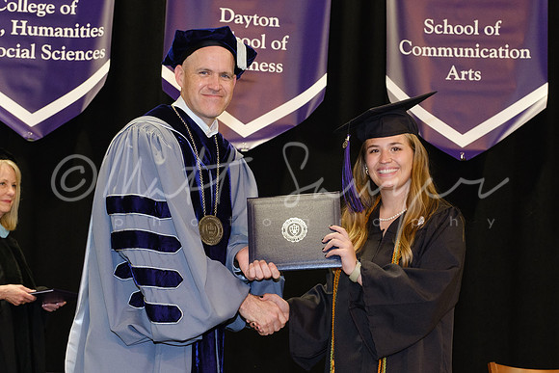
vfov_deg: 23.4
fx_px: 894
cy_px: 261
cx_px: 317
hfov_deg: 34.7
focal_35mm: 58
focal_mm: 24.2
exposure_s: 1/125
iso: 1250
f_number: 4
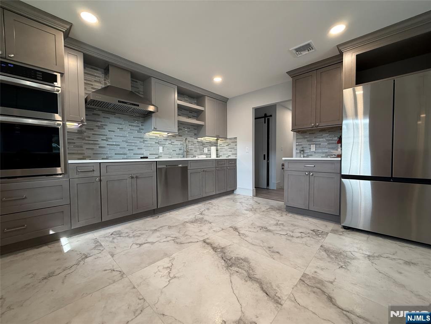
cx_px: 216
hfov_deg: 102.1
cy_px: 162
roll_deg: +0.0
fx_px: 174
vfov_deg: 85.7
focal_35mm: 14
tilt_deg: -0.5
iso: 200
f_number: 2.2
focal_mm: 2.22
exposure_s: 1/120
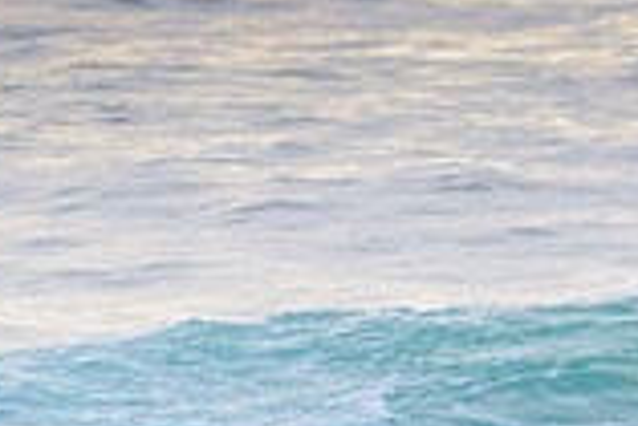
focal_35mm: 2260
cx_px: 1054
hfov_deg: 0.9
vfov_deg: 0.6
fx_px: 40088
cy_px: 540
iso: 1250
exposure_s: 1/2000
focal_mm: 500
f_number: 5.6
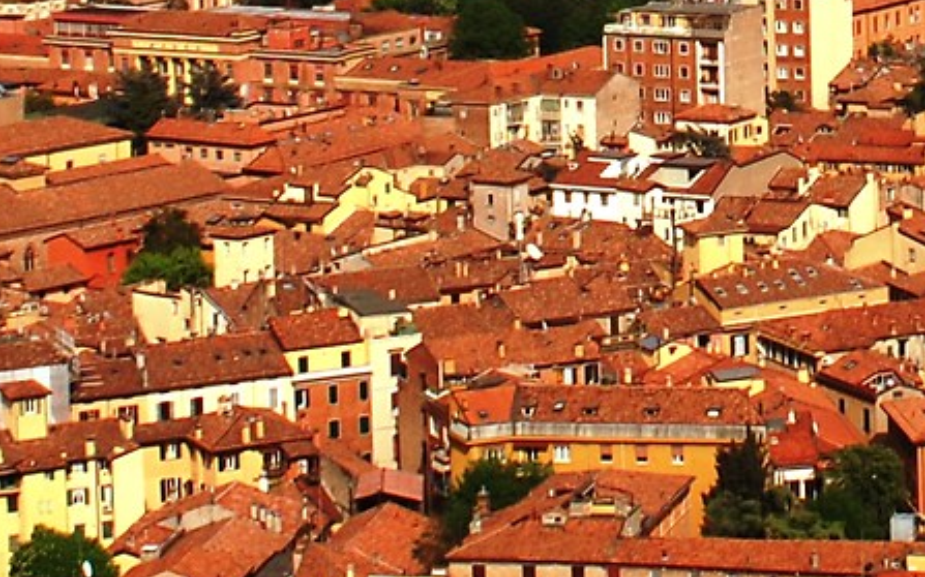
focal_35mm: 148
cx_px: 993
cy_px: -482
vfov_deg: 8.5
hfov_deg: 13.9
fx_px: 3730
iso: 100
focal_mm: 18
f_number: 10
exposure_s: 1/400
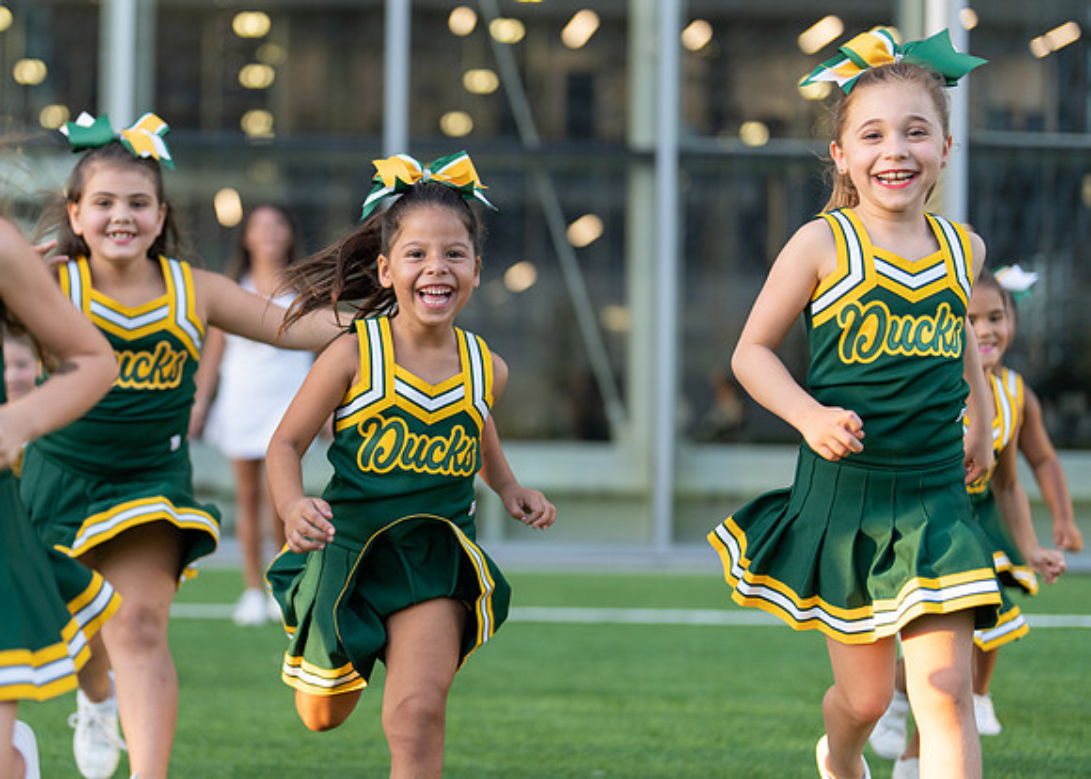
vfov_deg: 21.5
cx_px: 352
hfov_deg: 29.5
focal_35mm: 66
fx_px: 2052
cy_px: 402
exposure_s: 1/1250
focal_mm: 50
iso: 320
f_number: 1.2
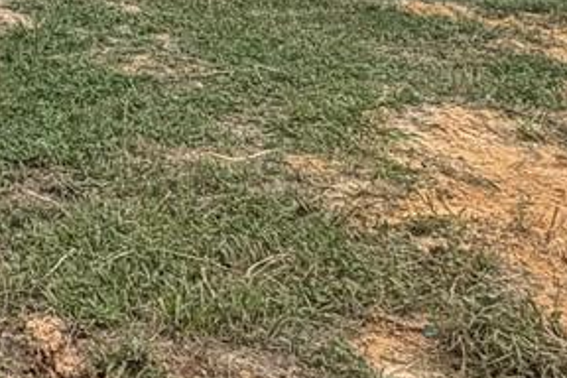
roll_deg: +0.5
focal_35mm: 81
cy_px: -246
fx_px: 1276
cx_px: -398
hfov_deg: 19.8
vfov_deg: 15.2
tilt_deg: -0.7
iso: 40
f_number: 2.2
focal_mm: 2.22
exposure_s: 1/770
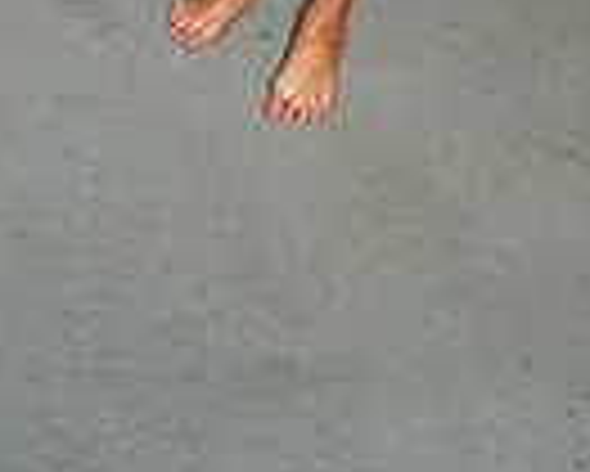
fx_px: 1573
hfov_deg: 20.8
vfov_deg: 14.0
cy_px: -512
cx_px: 54
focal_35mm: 90
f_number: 8
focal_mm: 28
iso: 1600
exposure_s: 1/250
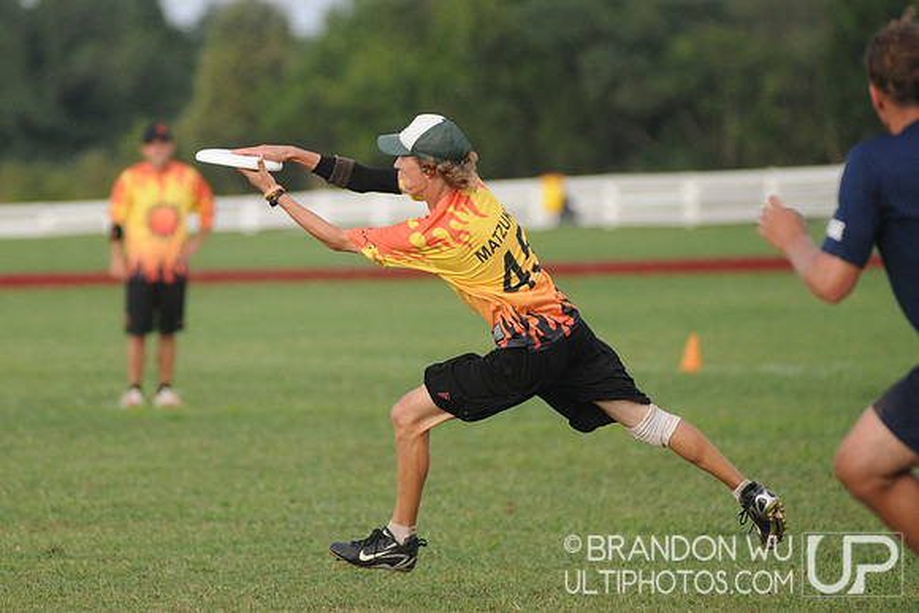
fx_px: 7660
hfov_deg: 6.9
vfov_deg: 4.6
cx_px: 460
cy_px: 306
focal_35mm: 300
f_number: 2.8
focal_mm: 200
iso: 400
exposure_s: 1/2000
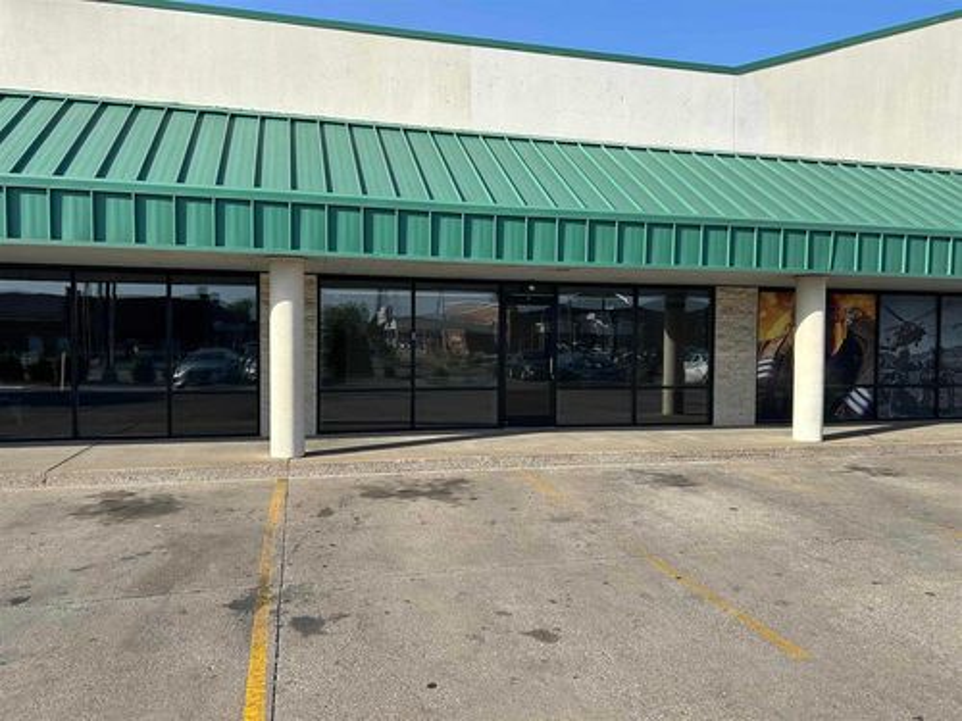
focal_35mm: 26
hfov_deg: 67.3
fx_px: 723
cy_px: 360
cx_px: 481
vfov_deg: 53.1
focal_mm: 5.7
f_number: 1.5
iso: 50
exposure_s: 1/2632
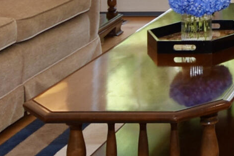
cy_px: -70
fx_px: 630
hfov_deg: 18.9
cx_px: 335
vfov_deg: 13.4
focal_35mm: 97
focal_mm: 10
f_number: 4
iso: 200
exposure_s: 1/60
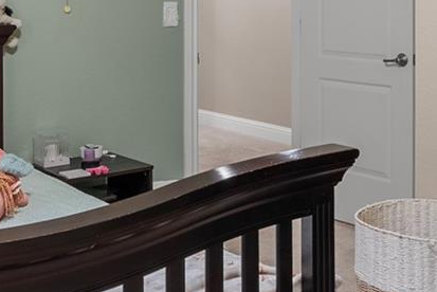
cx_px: 221
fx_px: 753
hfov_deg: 32.4
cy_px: -18
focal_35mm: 62
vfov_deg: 21.0
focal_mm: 16
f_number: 8
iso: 100
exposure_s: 6
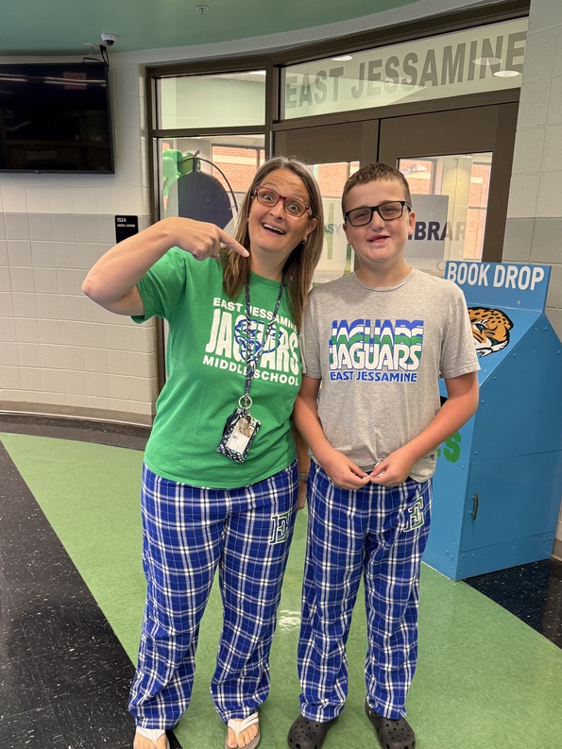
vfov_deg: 57.7
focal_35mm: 31
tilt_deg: -17.4
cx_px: 302
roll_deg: -2.2
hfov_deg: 45.4
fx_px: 671
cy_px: 465
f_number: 1.78
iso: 250
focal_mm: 6.76
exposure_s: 1/60
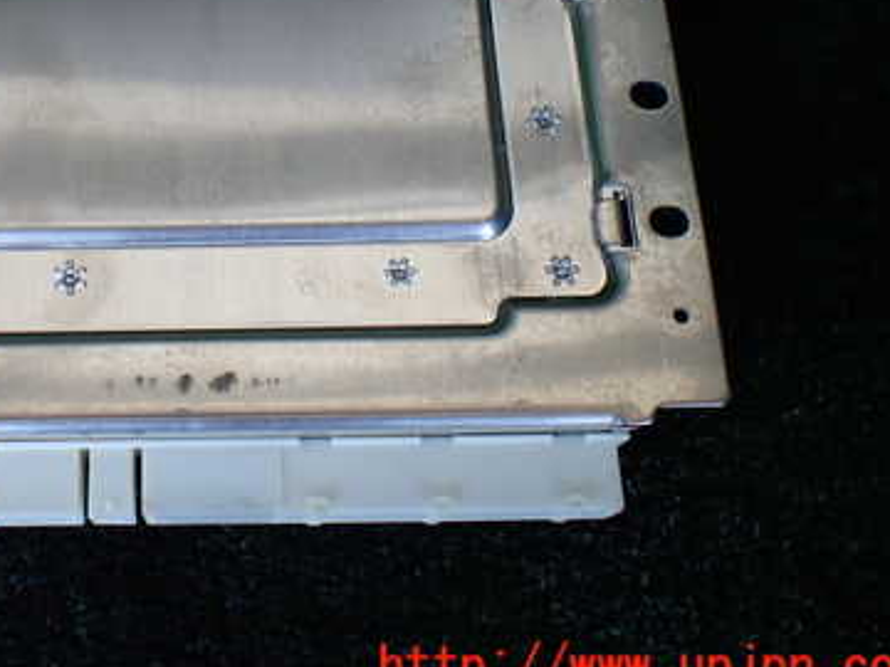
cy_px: 143
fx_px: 1286
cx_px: 195
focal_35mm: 50
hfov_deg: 37.0
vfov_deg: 28.5
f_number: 2.3
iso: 200
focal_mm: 5.4
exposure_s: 1/125
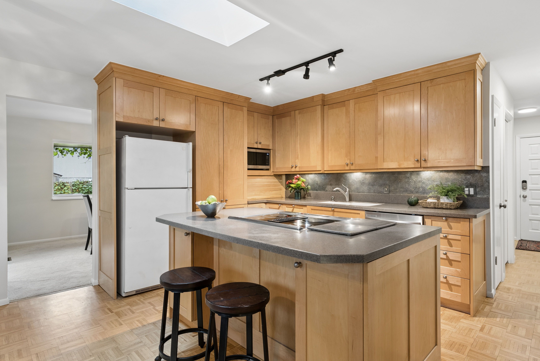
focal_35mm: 19
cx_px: 270
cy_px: 180
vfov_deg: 64.6
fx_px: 285
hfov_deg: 86.9
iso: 500
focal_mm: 19
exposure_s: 1/13
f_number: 8
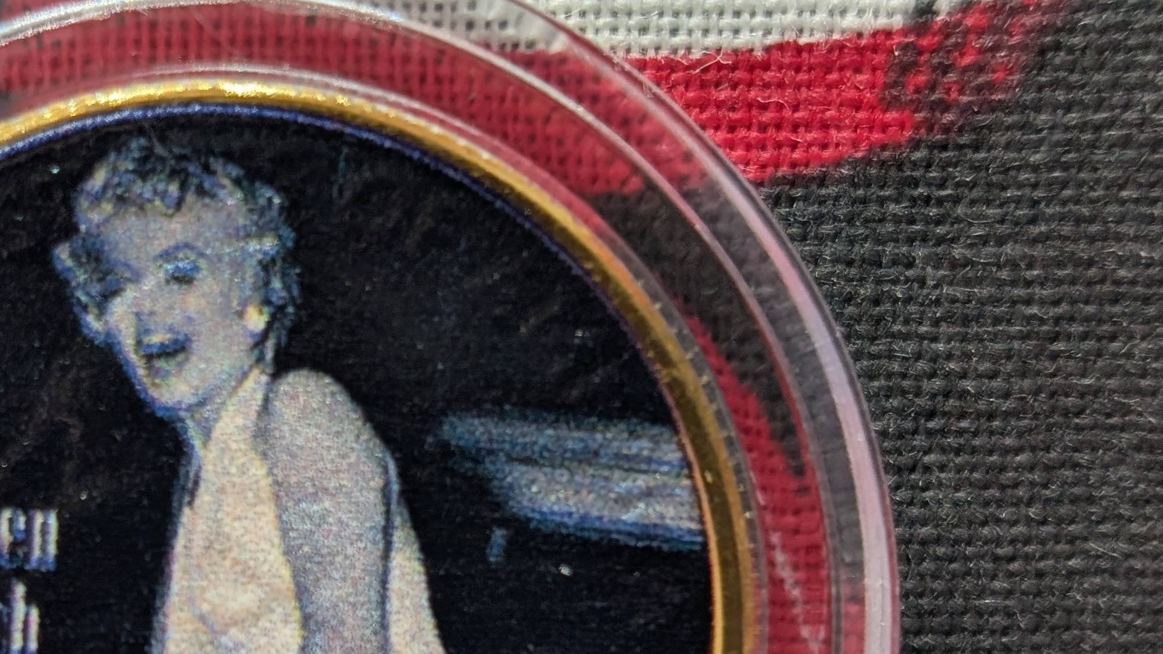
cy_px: 687
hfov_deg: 19.3
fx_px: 3362
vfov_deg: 11.0
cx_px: 116
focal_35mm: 109
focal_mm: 6.9
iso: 22
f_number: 1.68
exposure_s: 1/23.8
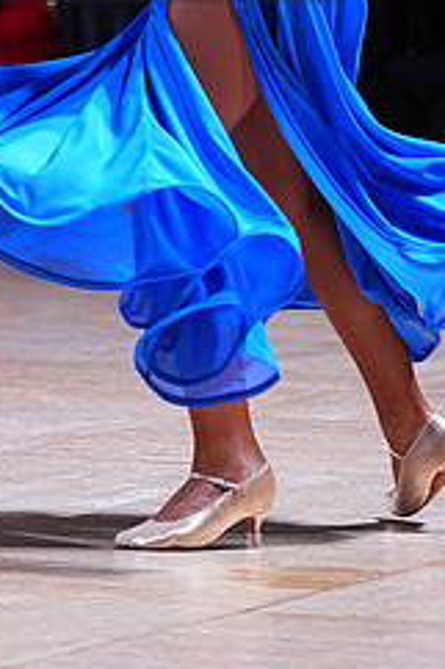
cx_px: -37
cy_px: -88
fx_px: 7445
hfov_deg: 3.4
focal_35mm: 401
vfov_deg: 5.1
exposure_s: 1/400
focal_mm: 167
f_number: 4
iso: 1600
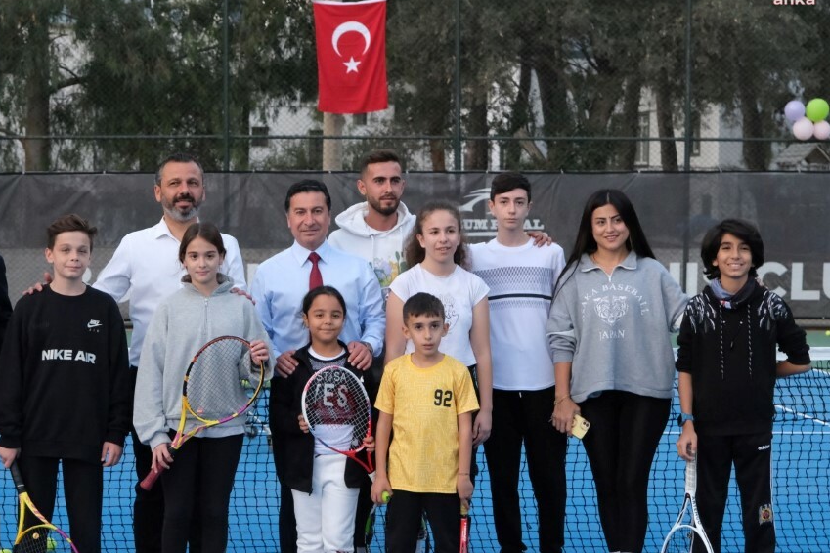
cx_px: 316
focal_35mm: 76
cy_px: 304
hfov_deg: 26.6
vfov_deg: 17.9
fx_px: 1752
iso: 6400
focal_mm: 37.6
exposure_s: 1/2000
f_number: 4.5
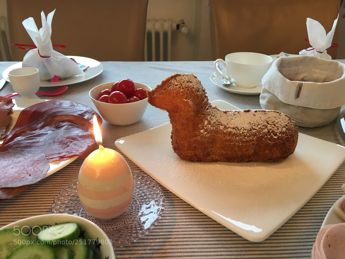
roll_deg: -0.3
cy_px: 130
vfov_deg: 48.2
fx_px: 289
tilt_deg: -29.0
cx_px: 172
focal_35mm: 29
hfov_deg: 61.7
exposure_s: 1/33
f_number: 2.2
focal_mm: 4.15
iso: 80
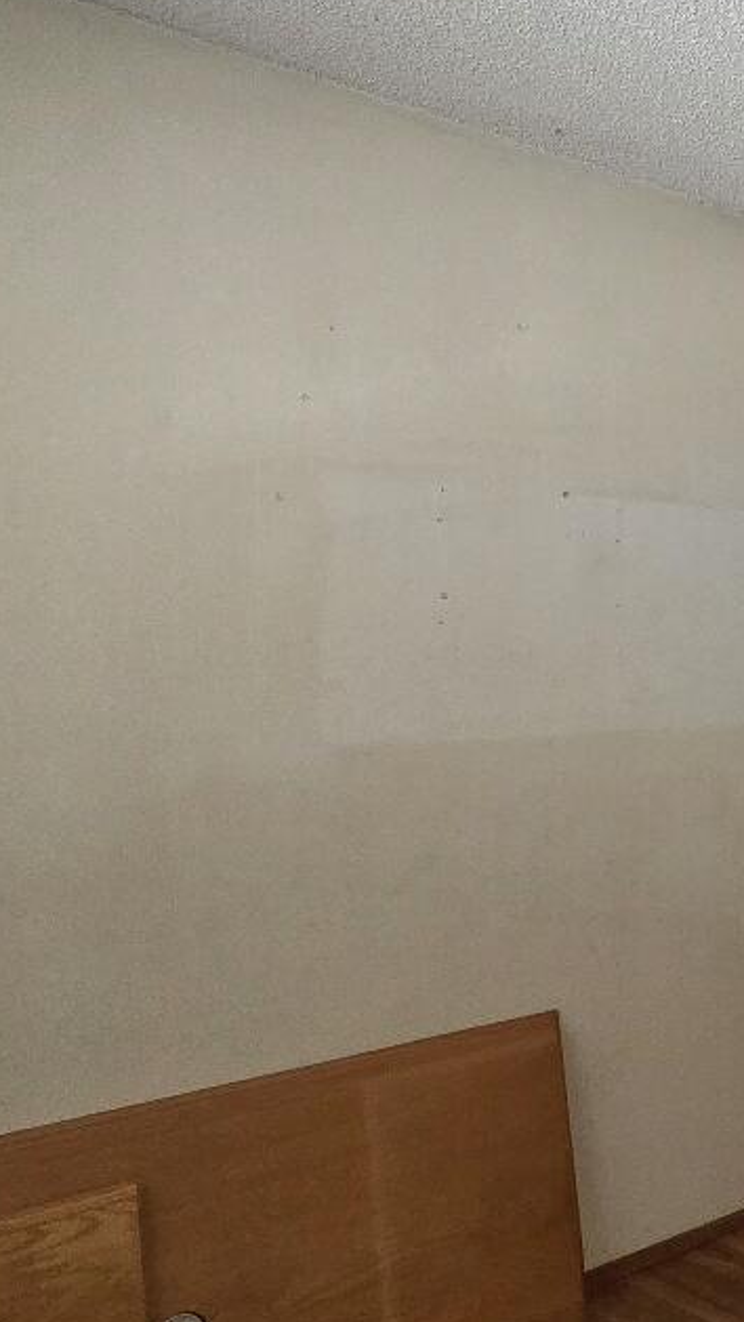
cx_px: 1087
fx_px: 1262
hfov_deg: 25.5
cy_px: 660
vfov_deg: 55.3
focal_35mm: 36
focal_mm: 2.2
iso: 640
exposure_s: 1/60.2
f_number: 2.2
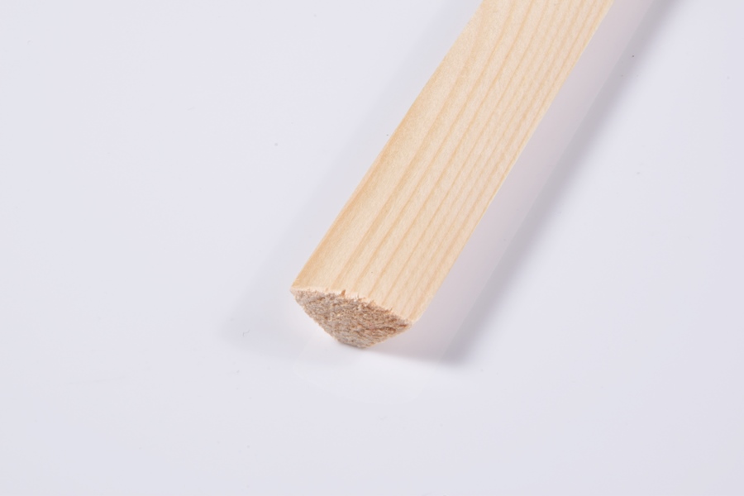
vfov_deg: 8.7
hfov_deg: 13.0
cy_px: 248
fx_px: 3255
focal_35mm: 158
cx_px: 372
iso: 125
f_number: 29
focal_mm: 105
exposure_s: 1.3
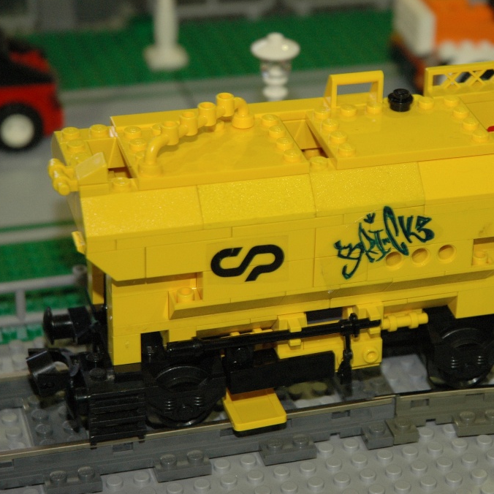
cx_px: 363
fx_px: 2180
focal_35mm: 135
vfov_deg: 12.9
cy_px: 247
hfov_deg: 12.9
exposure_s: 1/25
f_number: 5.6
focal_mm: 70
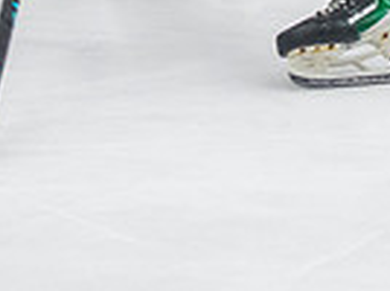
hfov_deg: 5.1
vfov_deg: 3.8
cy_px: -269
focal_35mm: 391
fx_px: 4397
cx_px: 206
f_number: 3.2
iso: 2000
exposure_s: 1/640
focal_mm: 70
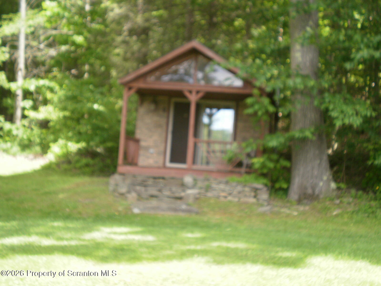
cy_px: 143
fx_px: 649
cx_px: 190
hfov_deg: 32.7
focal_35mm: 59
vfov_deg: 24.8
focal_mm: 10.3
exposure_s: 1/80
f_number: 4.2
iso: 100
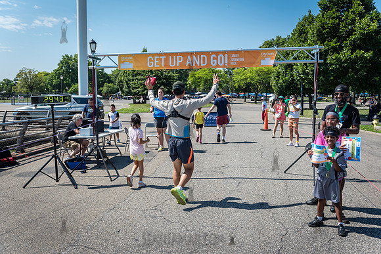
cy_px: 127
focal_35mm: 32
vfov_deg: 41.0
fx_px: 340
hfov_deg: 58.5
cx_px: 190
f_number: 4
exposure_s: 1/2000
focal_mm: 32
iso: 200
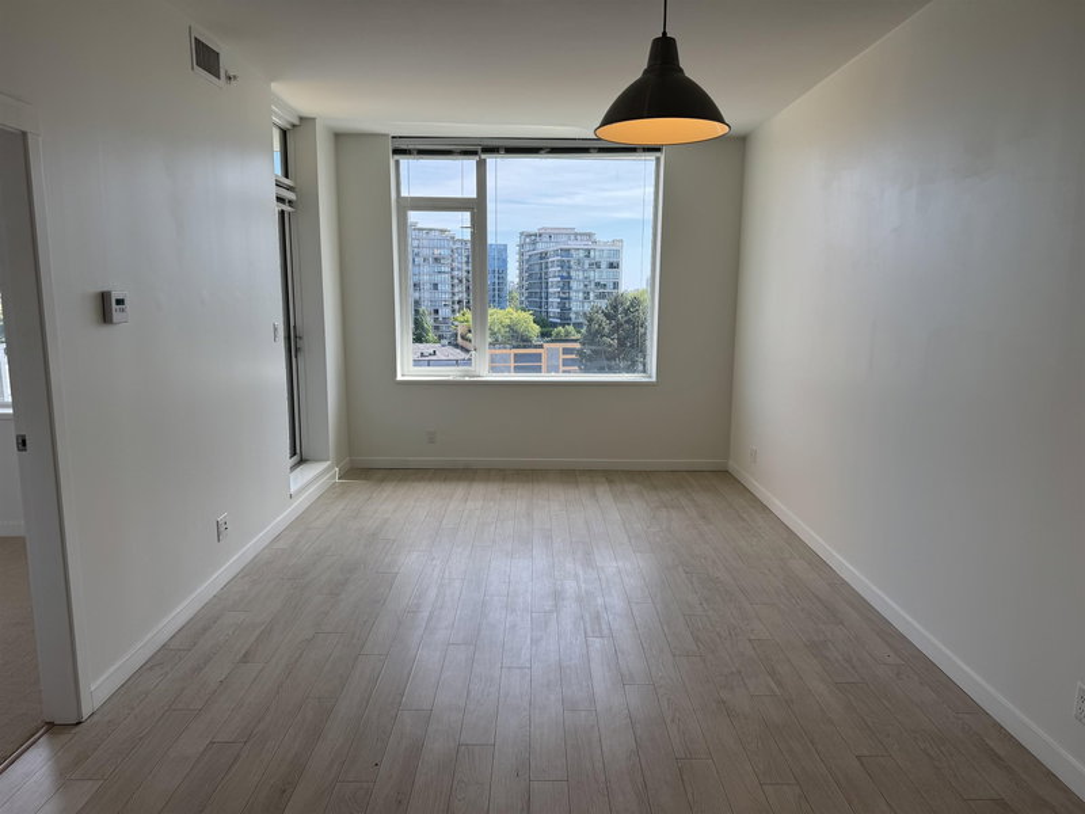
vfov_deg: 56.8
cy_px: 407
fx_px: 752
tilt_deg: -8.7
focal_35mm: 24
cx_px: 542
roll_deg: -0.4
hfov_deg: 71.6
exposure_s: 1/802
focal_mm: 6.76
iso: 80
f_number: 1.78
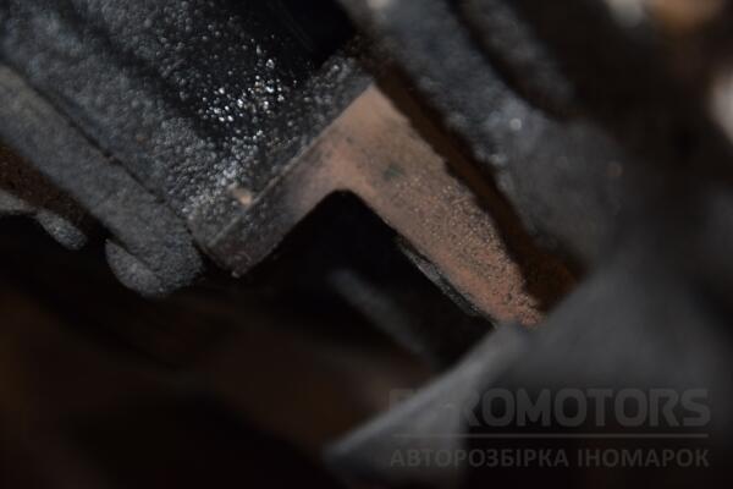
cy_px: 244
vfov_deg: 9.3
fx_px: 2993
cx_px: 366
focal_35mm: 147
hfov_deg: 14.0
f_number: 5.6
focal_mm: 98
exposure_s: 1/60
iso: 800
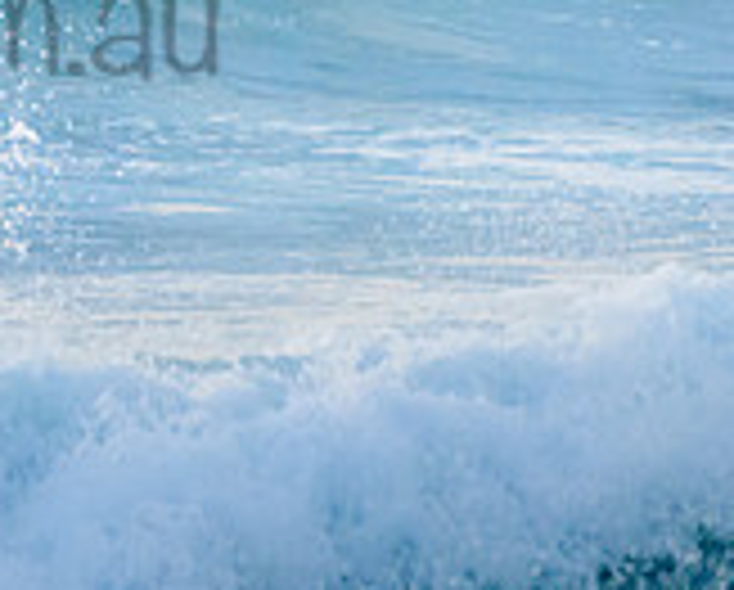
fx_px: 44418
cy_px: -226
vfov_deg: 0.8
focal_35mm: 2041
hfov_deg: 0.9
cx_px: -551
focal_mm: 500
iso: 1600
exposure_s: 1/2000
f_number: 5.6
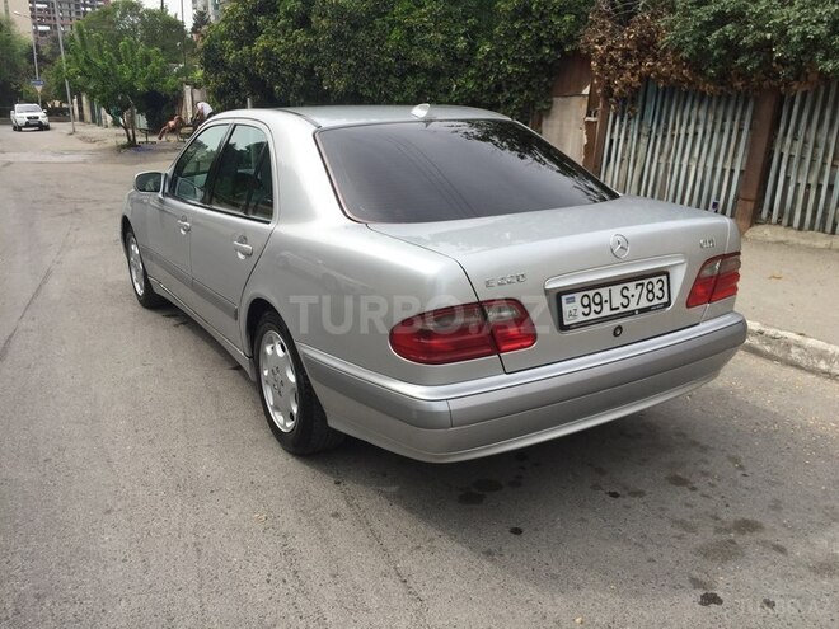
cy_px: 314
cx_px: 420
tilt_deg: -14.9
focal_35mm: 29
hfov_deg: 61.7
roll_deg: +0.8
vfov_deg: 48.2
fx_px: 703
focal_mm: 4.15
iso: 32
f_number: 2.2
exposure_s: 1/1236
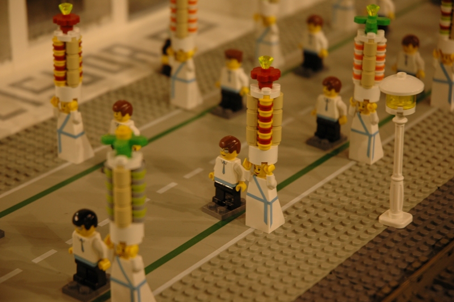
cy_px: 151
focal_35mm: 105
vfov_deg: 13.0
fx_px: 1323
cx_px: 227
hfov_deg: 19.5
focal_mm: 70
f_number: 4.5
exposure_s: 1/60
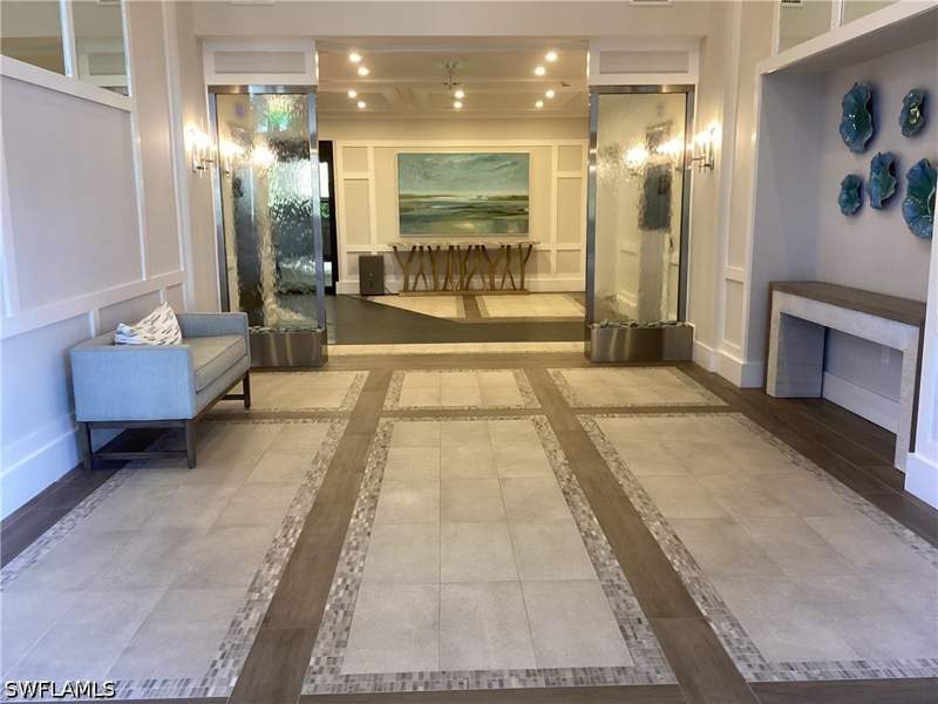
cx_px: 469
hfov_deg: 58.4
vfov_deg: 45.4
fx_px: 840
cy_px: 352
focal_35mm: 31
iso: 200
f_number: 2.4
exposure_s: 1/60
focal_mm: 3.3
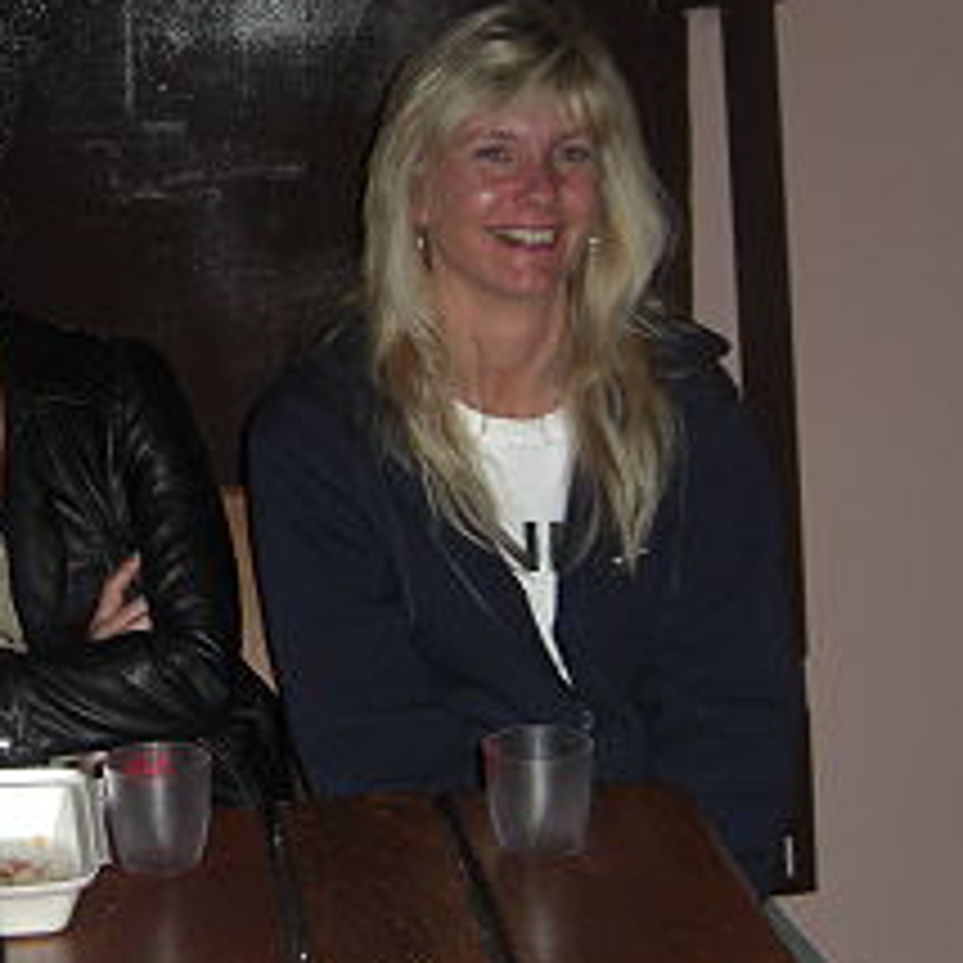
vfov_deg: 20.6
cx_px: 29
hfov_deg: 20.1
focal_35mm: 84
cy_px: 416
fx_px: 2644
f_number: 2.8
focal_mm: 7.9
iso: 200
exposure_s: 1/60
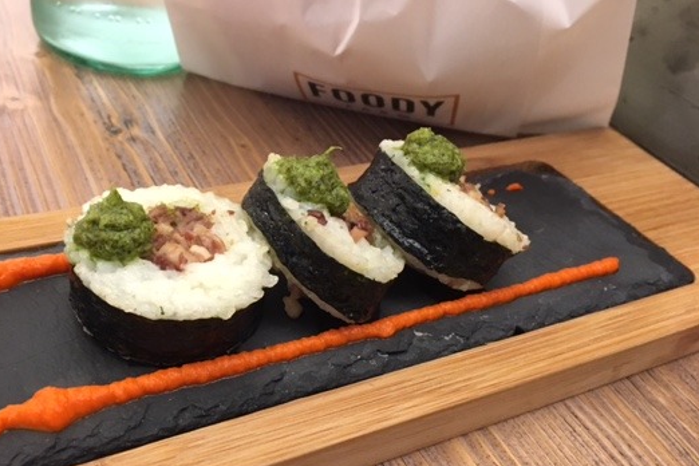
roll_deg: -9.0
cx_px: 275
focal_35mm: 37
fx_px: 718
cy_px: 319
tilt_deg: -41.5
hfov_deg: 51.5
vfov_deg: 35.5
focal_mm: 4.15
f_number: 2.2
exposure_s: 1/33
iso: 200
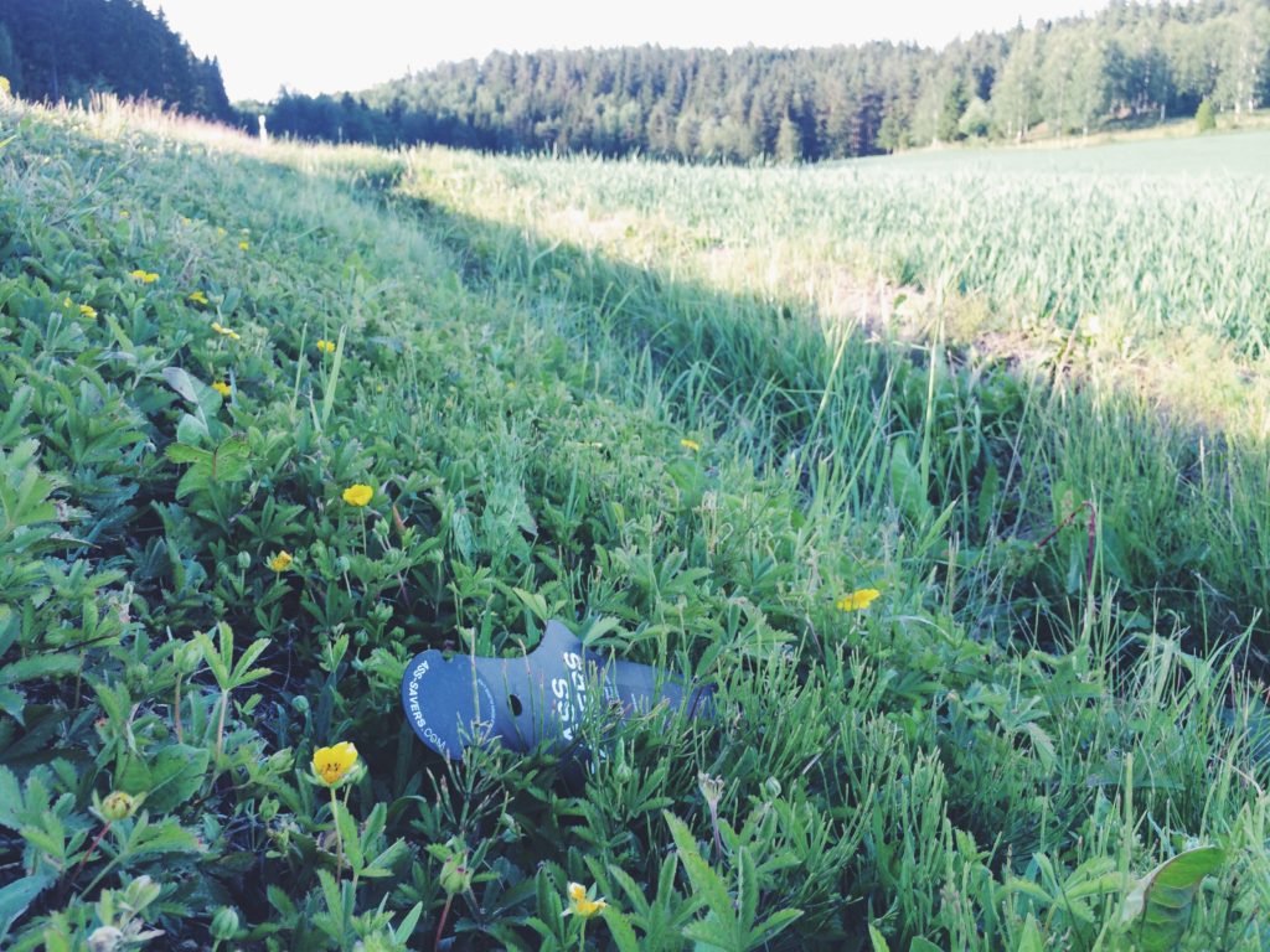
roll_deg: +1.1
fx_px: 1064
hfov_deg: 61.7
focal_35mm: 29
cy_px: 476
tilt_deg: -14.0
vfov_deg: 48.2
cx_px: 635
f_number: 2.2
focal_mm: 4.15
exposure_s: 1/100
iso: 32
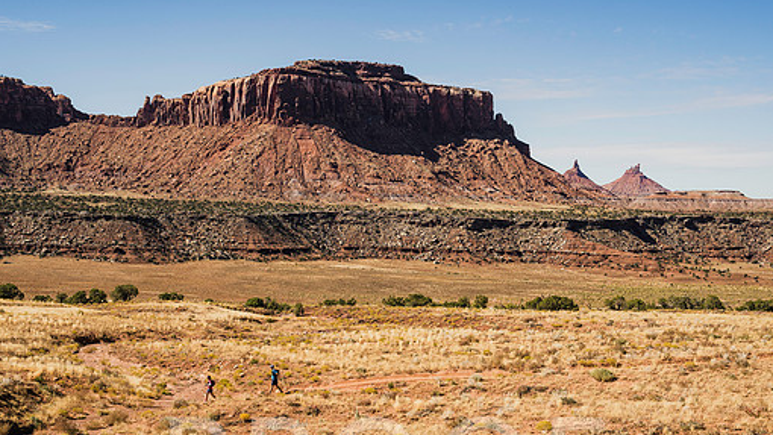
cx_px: 386
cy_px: 287
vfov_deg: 21.4
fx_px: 1148
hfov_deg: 37.2
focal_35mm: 56
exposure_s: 1/640
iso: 160
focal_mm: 47
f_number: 7.1
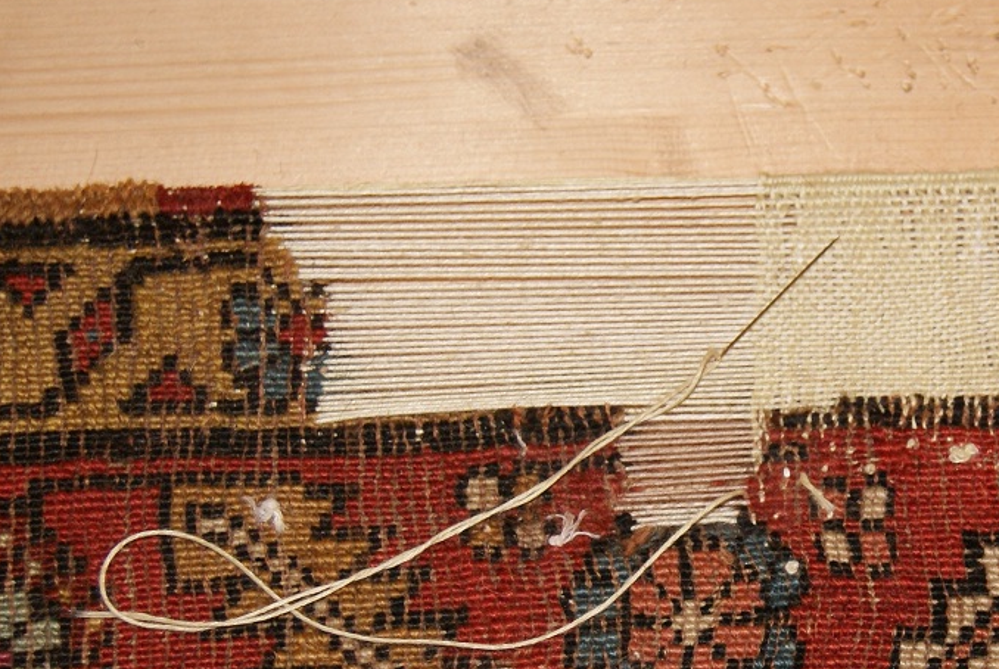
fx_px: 4892
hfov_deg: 11.6
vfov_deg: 7.8
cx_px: 947
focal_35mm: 176
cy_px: 502
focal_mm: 55
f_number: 5.6
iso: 400
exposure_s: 1/80
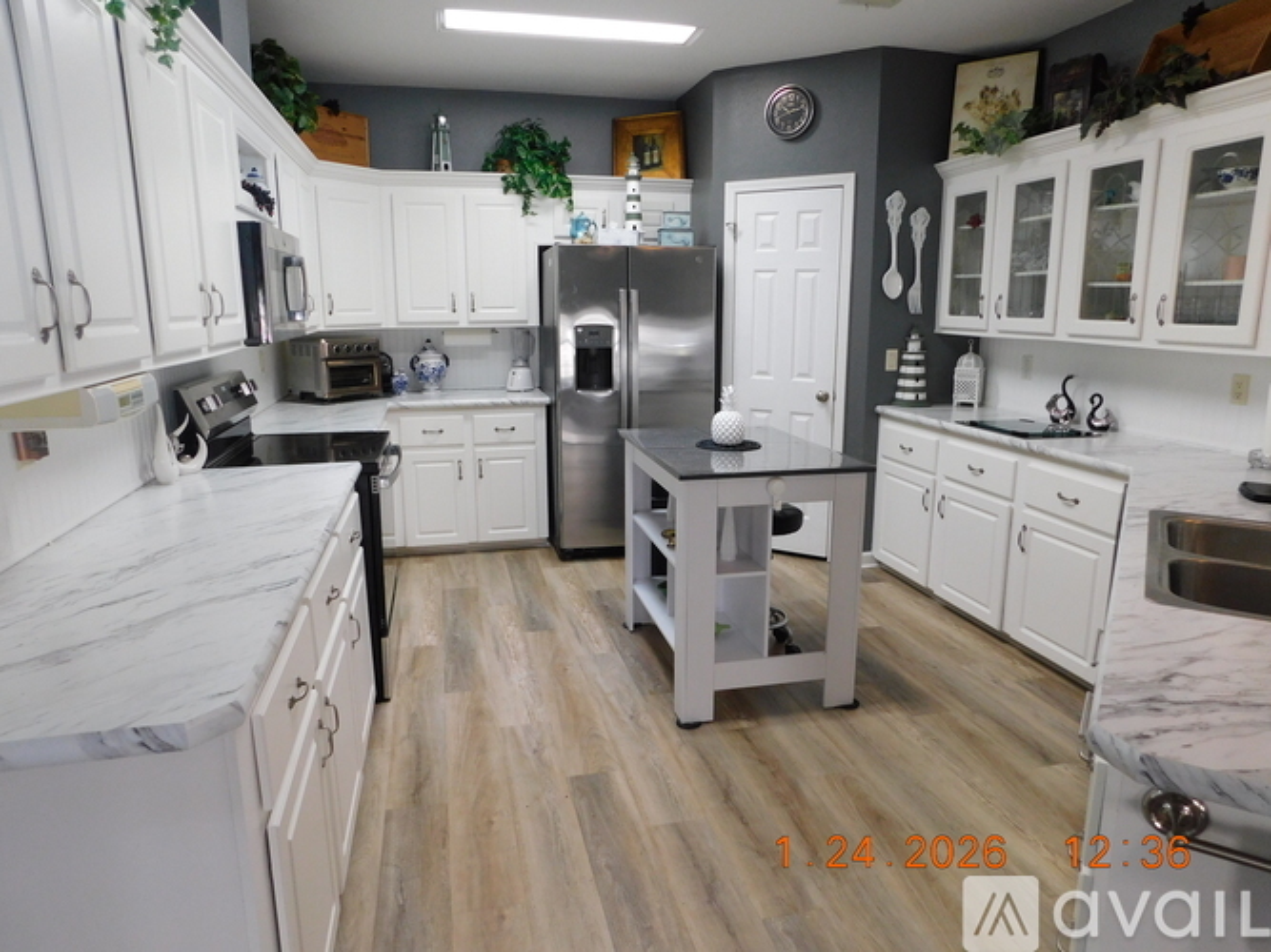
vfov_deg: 58.9
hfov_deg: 73.9
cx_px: 636
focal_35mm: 23
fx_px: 844
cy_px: 476
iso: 220
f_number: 3
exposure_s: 1/30
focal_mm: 4
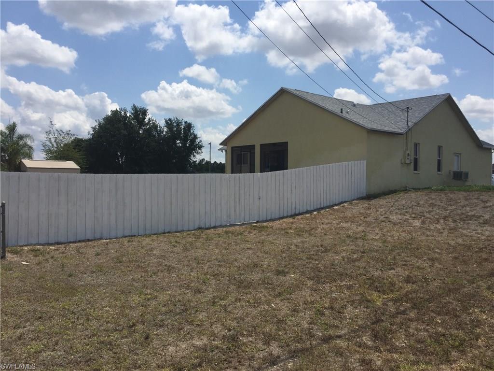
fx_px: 414
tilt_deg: -1.6
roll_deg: -1.4
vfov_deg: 48.2
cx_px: 247
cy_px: 186
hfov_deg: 61.7
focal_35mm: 29
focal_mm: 4.15
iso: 32
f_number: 2.2
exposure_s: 1/4405
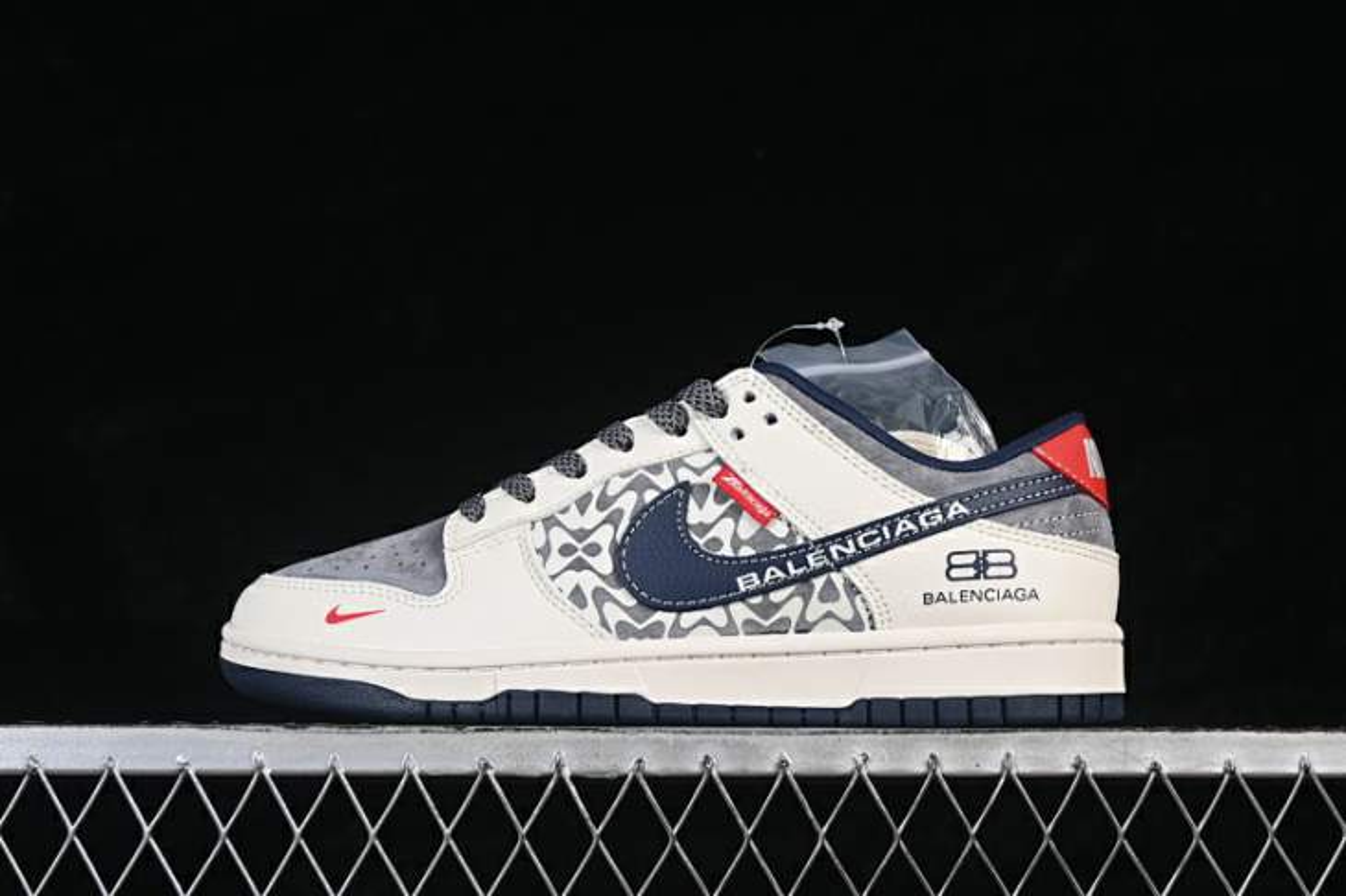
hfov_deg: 27.0
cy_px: 448
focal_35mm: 75
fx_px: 2803
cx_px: 673
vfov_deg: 18.2
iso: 160
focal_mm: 50
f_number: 8
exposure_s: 1/80
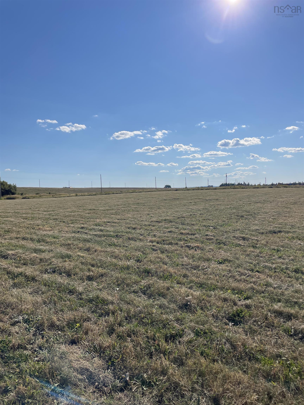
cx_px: 152
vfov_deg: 67.3
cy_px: 202
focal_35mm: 26
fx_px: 304
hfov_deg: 53.1
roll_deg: +3.3
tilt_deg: -1.1
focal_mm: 4.2
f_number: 1.6
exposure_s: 1/9804
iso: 32
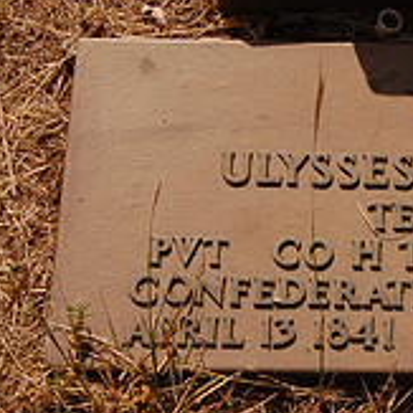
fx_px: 1593
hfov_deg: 14.5
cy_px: 193
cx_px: 441
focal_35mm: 118
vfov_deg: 14.8
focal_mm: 26
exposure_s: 1/320
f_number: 13
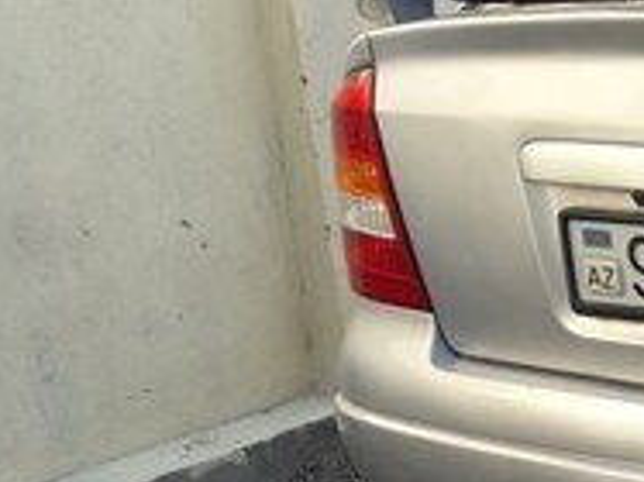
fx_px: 1841
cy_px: 463
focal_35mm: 99
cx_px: 1043
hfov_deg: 17.3
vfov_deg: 14.7
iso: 40
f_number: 1.9
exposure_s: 1/398
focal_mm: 3.7
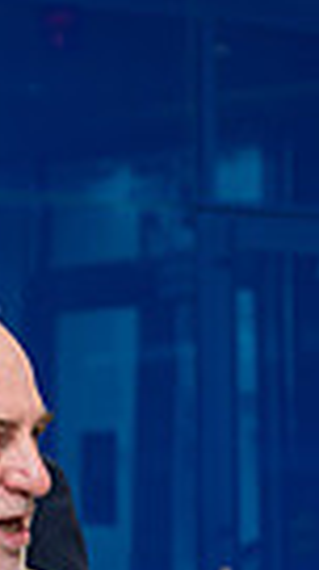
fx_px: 3068
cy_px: 692
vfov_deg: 10.4
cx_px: 306
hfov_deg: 5.9
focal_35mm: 203
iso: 640
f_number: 3.5
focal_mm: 45
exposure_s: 1/160
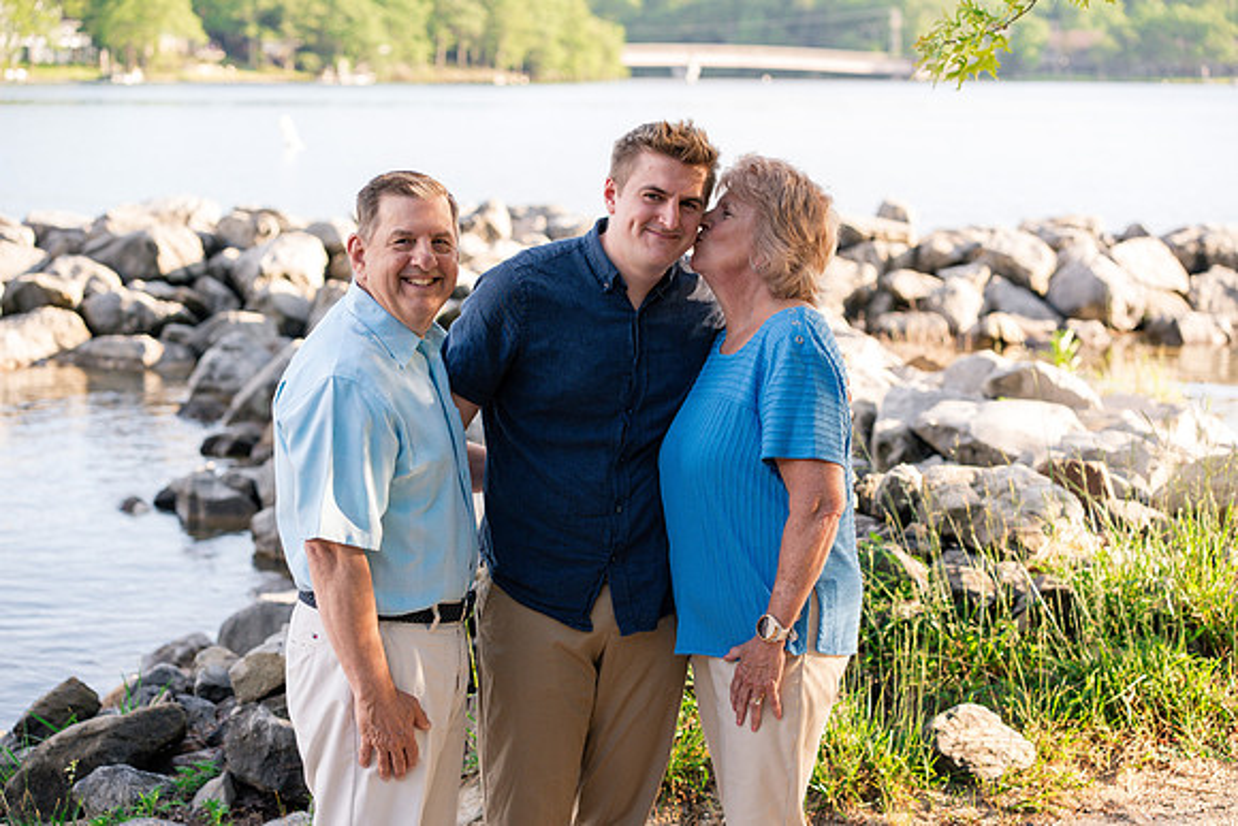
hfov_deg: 23.9
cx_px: 619
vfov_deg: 16.1
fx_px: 2924
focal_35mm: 85
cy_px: 413
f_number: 4.5
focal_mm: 85
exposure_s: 1/500
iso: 800
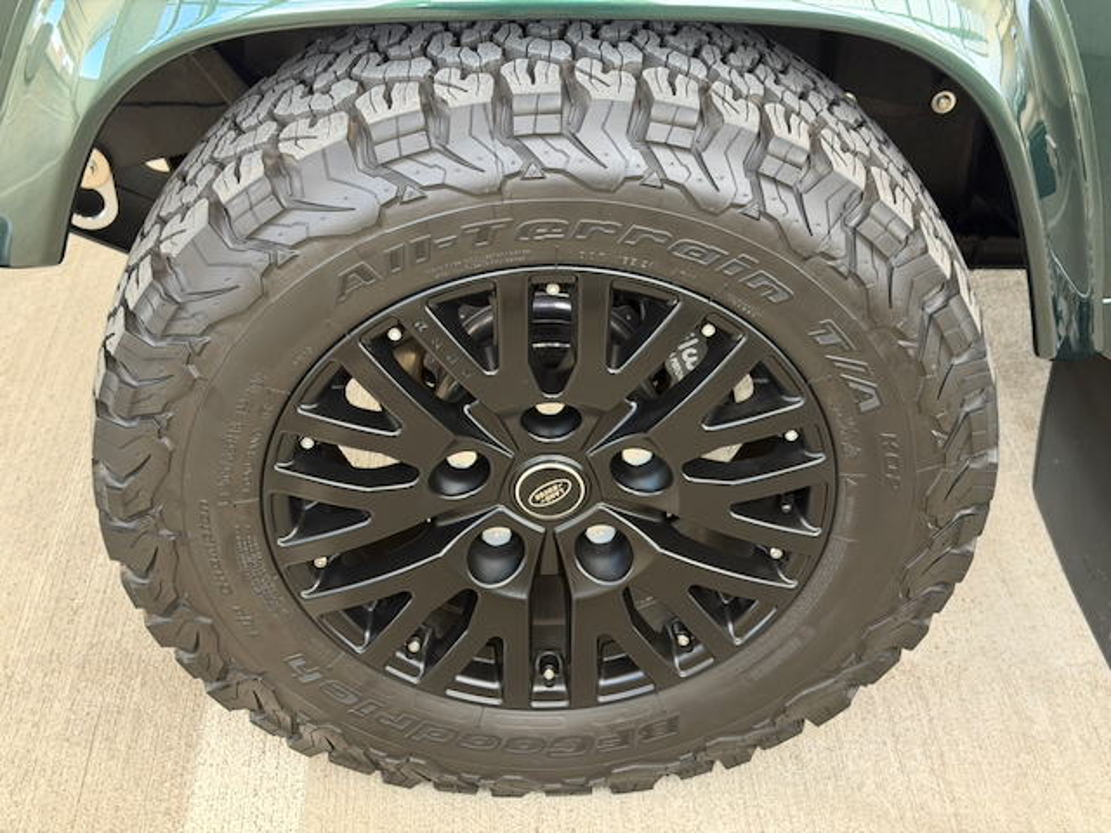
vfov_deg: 30.3
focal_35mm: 48
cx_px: 556
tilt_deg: -38.8
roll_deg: -1.4
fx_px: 1541
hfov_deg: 39.7
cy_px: 416
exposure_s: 1/60
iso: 250
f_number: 1.78
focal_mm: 6.76
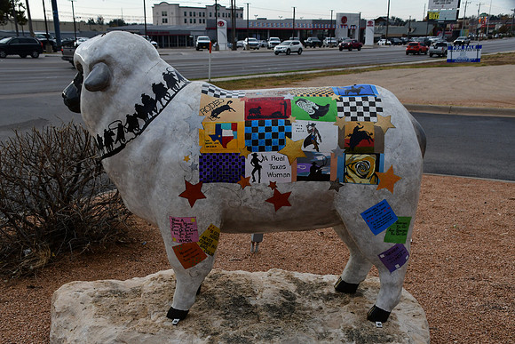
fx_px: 558
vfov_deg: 34.2
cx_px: 258
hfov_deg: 49.5
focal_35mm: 39
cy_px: 172
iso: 400
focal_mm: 26
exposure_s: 1/250
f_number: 10
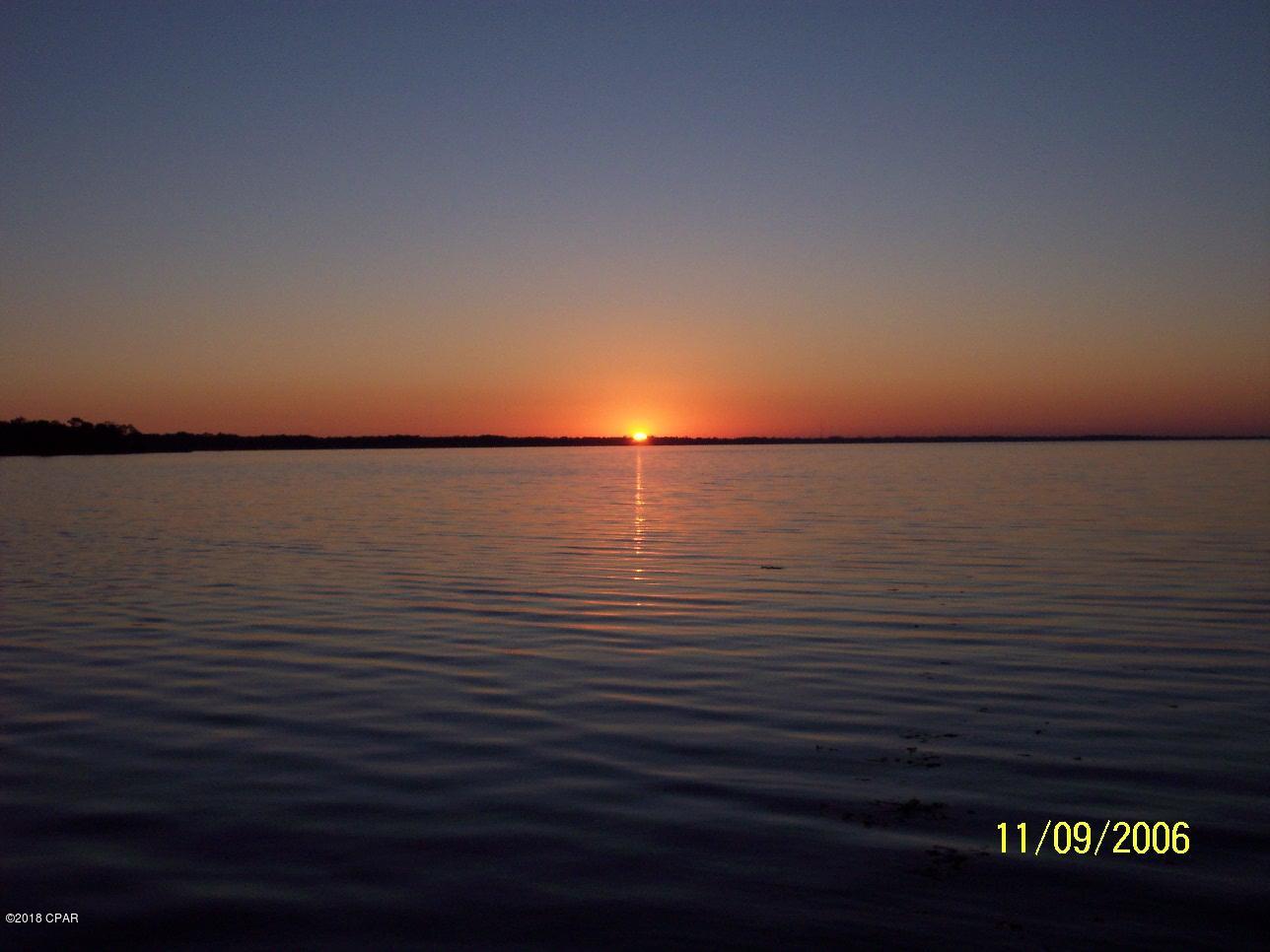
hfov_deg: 49.0
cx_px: 635
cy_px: 476
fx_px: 1394
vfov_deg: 37.7
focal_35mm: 38
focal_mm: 8
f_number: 4.8
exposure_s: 1/700
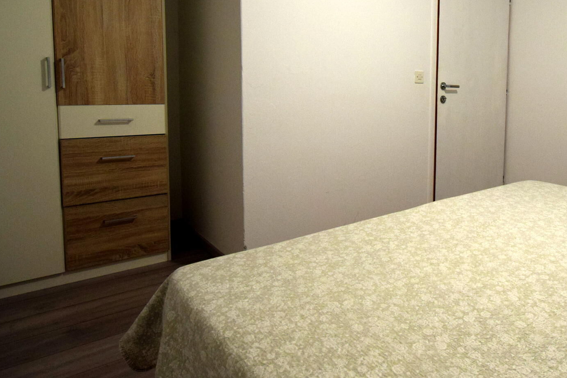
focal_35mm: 26
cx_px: 426
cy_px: 113
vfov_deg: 48.3
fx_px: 409
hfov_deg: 65.1
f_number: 3.5
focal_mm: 10
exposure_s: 1/60
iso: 1000
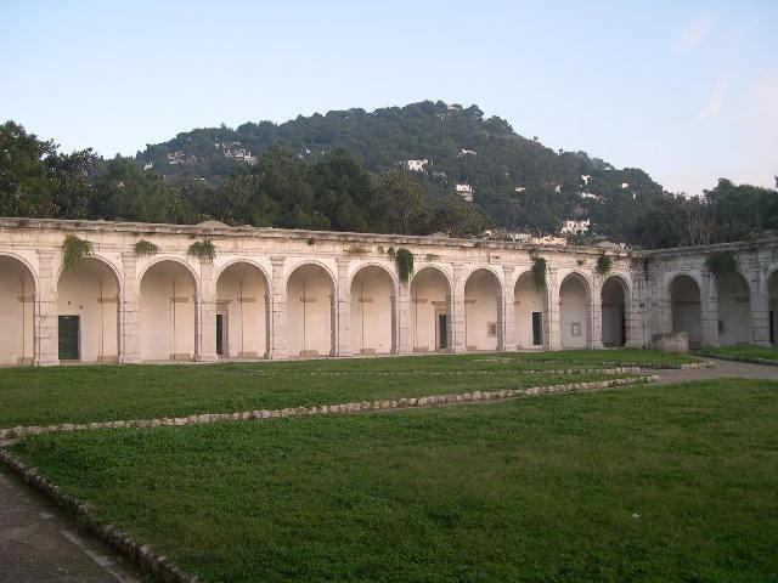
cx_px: 389
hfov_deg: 49.0
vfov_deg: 37.7
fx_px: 854
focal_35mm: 38
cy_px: 292
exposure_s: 1/357
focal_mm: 8
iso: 100
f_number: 2.8
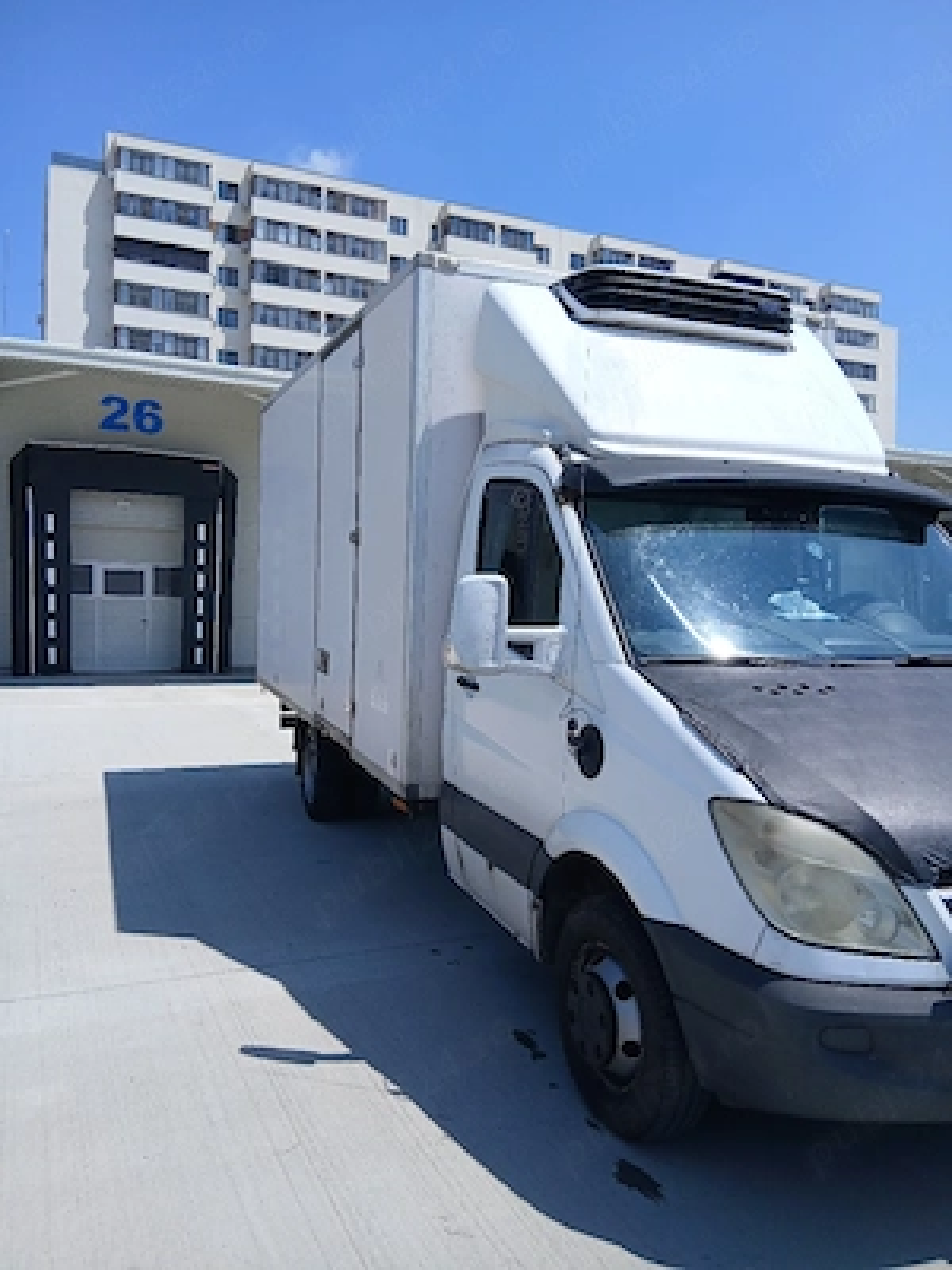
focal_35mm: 26
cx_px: 476
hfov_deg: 53.1
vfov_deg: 67.3
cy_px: 635
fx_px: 953
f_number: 1.8
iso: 20
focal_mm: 3.98
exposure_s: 1/769
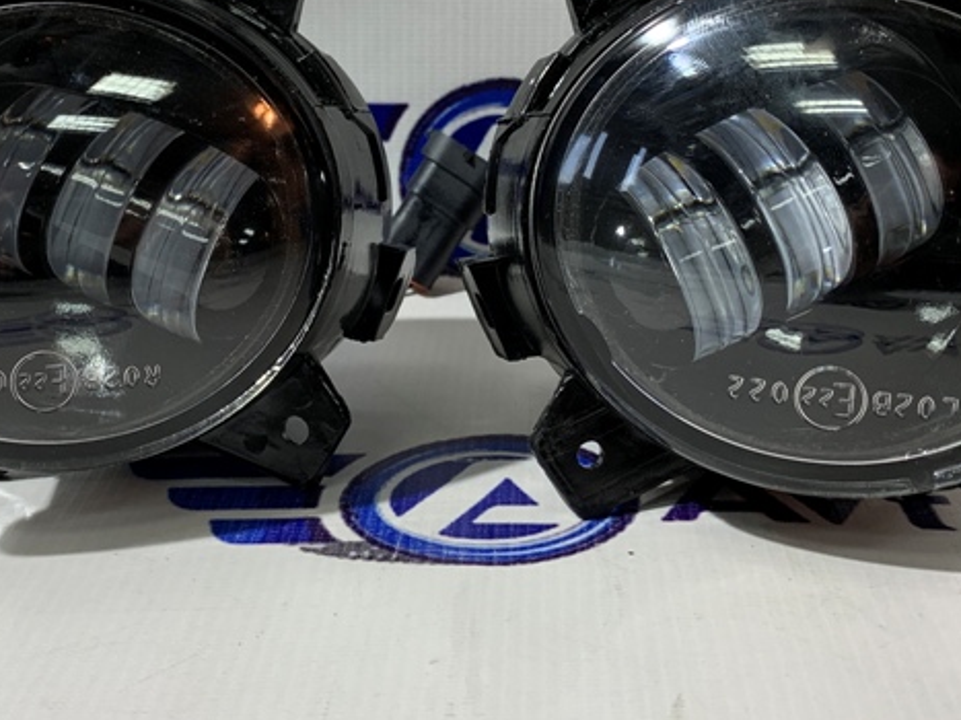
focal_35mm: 57
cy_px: 200
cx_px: 430
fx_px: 1582
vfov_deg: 25.4
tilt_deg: -14.7
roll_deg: +0.0
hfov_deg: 33.8
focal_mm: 4.25
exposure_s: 1/100
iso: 64
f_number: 1.8
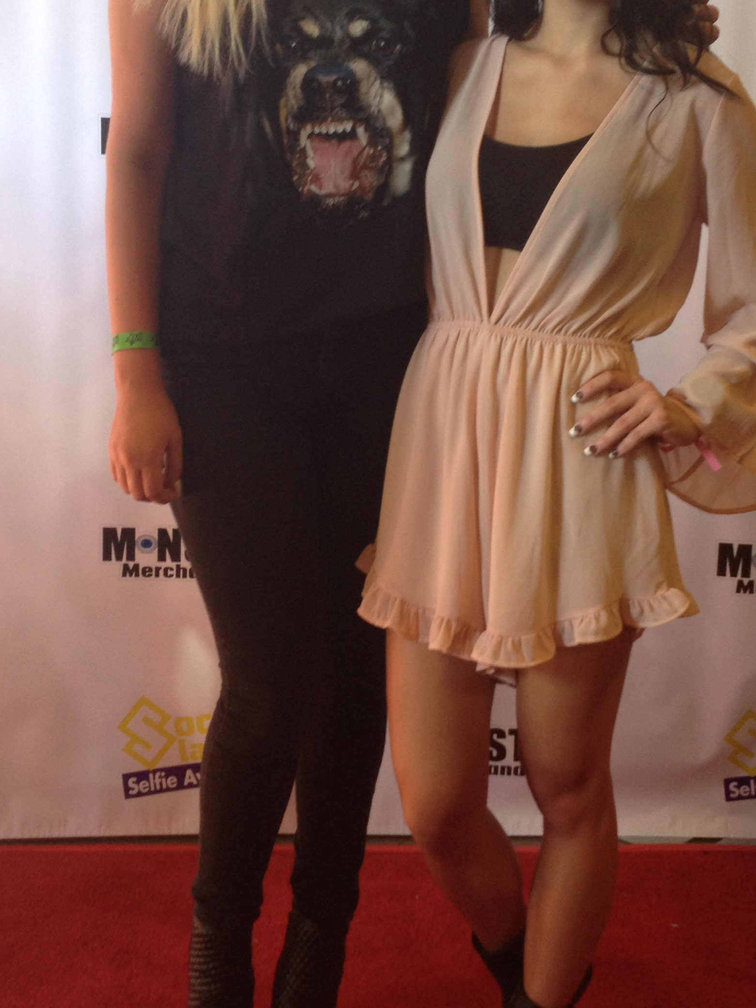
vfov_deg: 34.9
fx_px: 1601
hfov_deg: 26.6
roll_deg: -1.3
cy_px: 420
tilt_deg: -6.9
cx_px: 372
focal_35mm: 55
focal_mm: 4.28
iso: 64
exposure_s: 1/20
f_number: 2.4
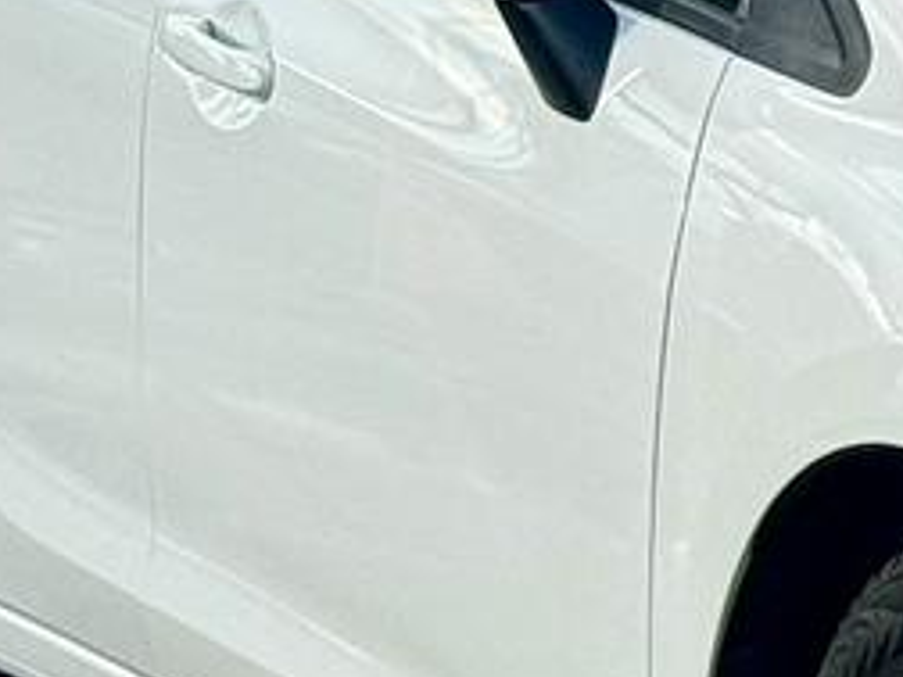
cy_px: 297
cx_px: 1698
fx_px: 6365
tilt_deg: -8.1
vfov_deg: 6.1
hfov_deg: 7.8
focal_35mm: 244
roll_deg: +0.0
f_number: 1.78
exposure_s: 1/2415
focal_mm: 6.76
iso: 80
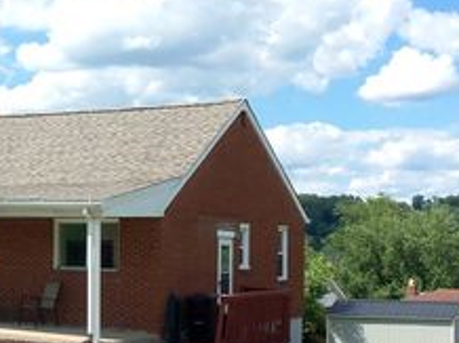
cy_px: 245
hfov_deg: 22.4
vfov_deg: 17.3
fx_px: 1126
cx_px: 34
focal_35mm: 85
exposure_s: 1/200
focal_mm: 6.7
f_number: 9.2
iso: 64
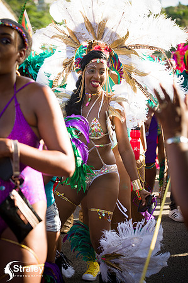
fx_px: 644
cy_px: 142
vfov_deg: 24.8
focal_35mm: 82
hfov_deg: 16.6
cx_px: 94
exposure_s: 1/160
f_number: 4.5
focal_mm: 82
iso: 100
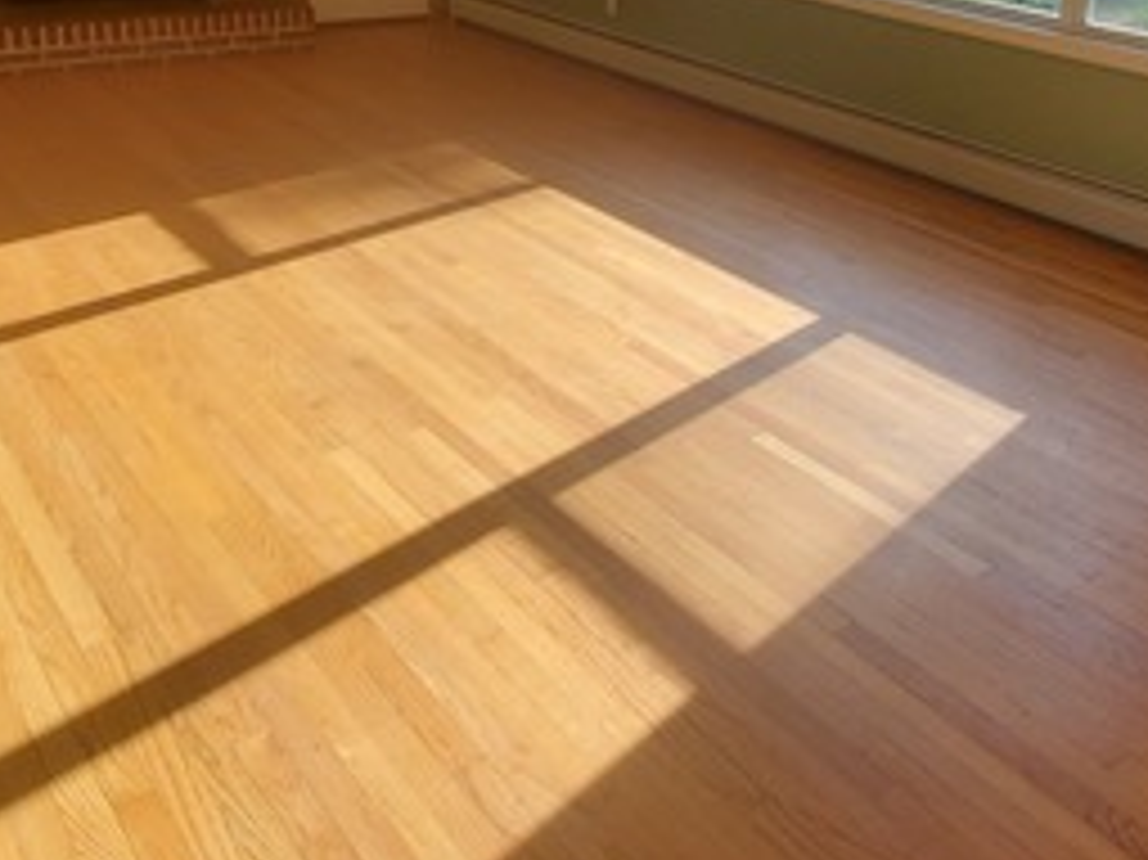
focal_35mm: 34
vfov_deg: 40.1
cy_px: 171
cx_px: 664
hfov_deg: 53.7
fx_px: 1127
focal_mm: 1.8
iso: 50
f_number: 2.2
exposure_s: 1/257
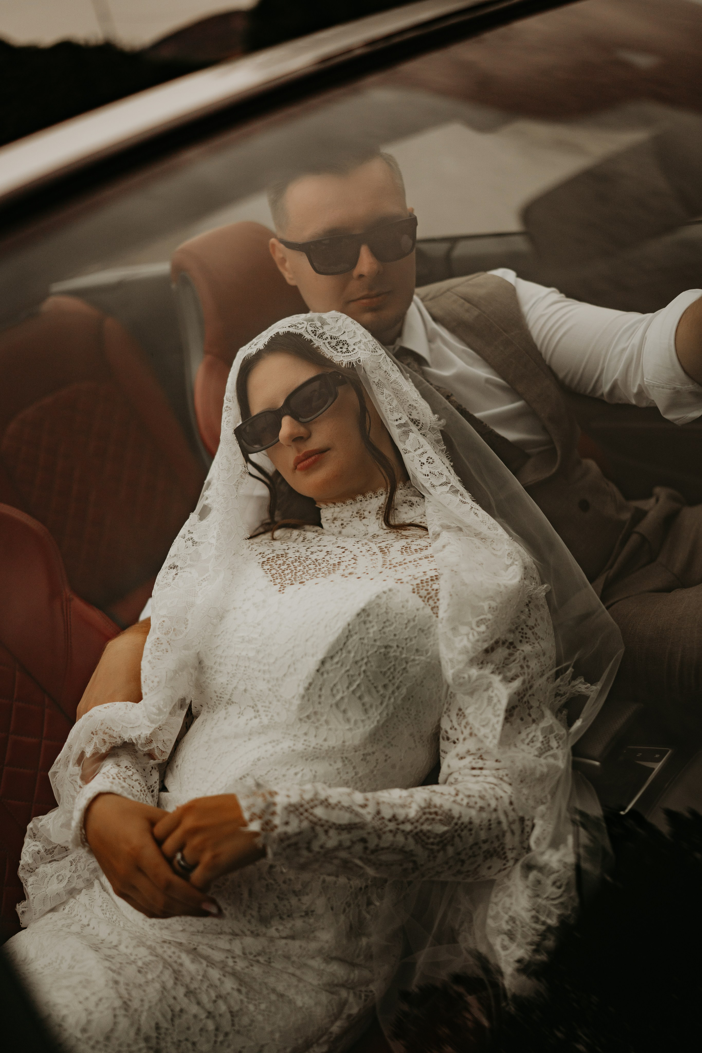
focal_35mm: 35
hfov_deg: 37.9
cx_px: 351
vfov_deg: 54.4
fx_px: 1024
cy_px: 526
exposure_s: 1/800
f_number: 1.4
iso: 320
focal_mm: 35
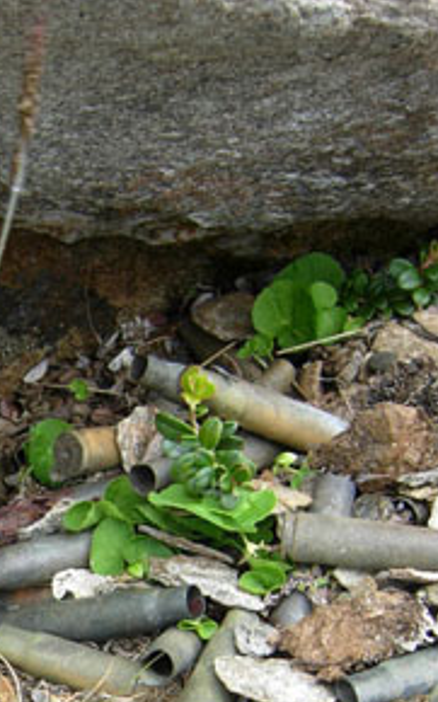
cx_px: -80
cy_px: 633
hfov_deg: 13.8
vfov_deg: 22.0
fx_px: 1759
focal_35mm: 92
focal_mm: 7.5
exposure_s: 1/71.8
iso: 50
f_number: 3
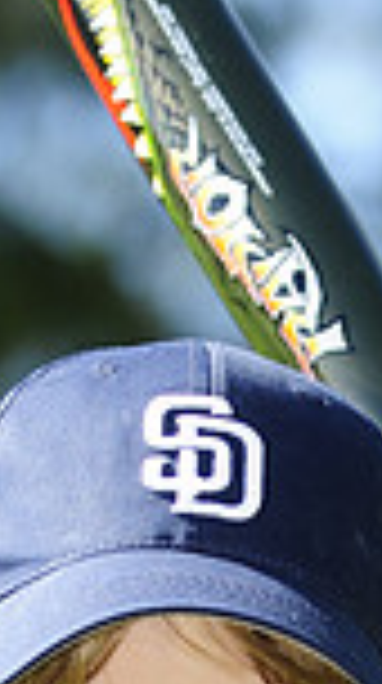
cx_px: 285
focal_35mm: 540
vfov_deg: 4.0
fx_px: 9767
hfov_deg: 2.2
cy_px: 994
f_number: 4.5
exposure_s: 1/640
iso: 200
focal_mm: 90
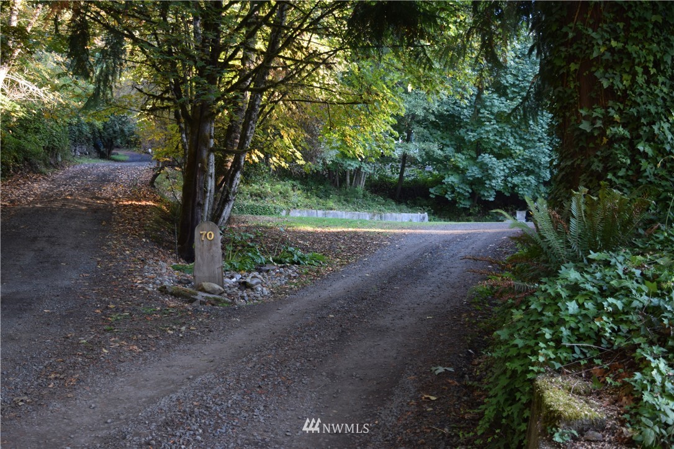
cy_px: 224
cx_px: 337
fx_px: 730
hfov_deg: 49.6
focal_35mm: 39
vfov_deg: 34.2
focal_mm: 26
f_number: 4
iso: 450
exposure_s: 1/60
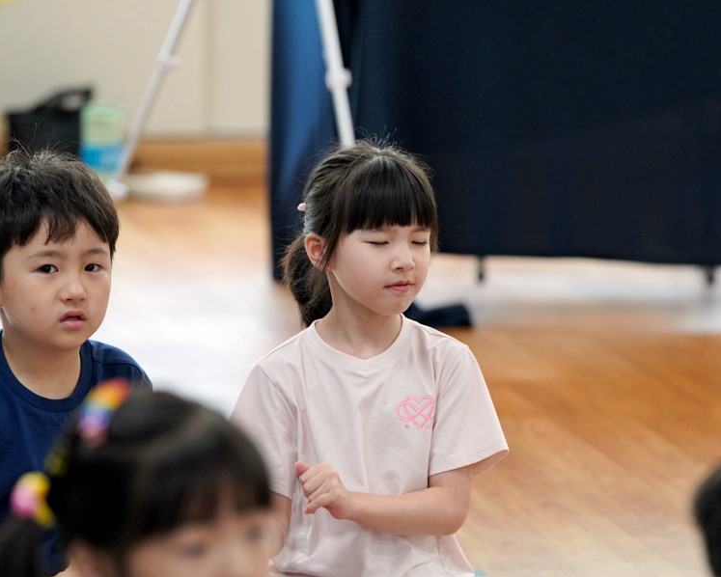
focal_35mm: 226
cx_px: 432
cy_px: 288
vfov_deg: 6.8
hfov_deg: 8.5
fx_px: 4824
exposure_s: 1/250
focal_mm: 200
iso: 2500
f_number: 4
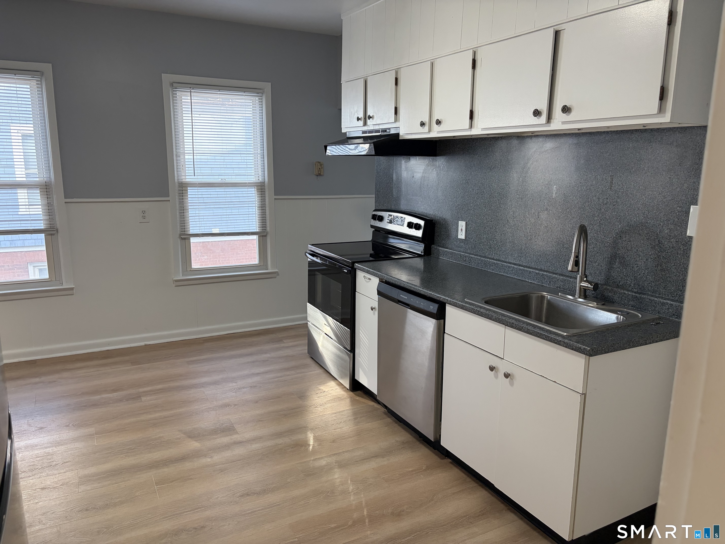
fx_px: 545
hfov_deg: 67.3
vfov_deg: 53.1
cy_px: 272
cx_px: 362
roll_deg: -0.3
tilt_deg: -11.0
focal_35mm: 26
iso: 160
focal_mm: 5.96
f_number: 1.6
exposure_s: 1/120
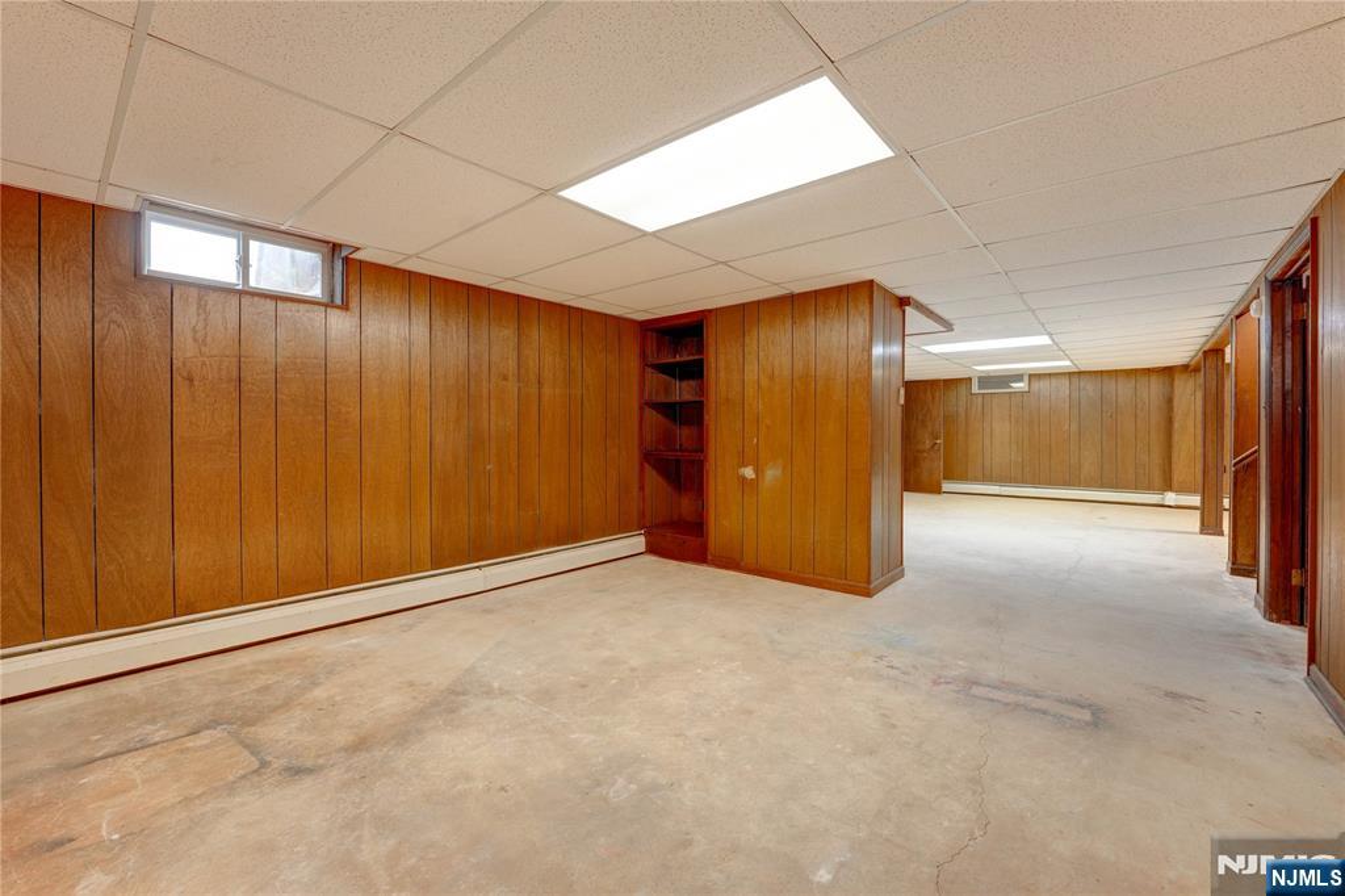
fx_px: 523
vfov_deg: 81.2
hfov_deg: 104.3
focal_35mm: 14
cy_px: 448
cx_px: 672
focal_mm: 14
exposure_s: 1/8
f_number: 7.1
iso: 640
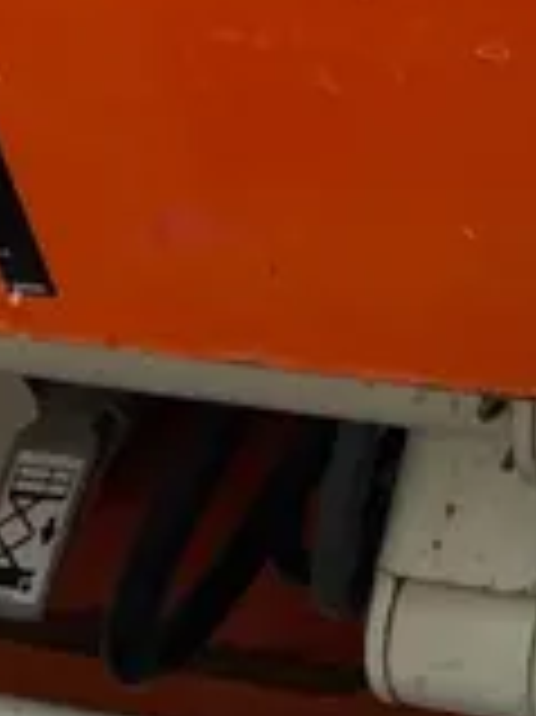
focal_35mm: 120
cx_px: 982
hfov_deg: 11.4
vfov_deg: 14.2
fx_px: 2481
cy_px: -646
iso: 32
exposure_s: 1/381
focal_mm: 4.2
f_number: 1.6
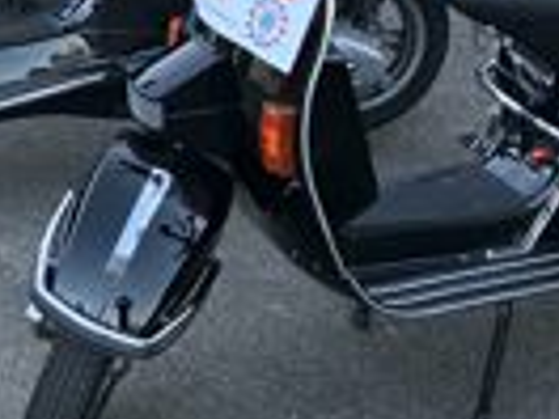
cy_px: 61
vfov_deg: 13.9
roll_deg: +2.4
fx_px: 1712
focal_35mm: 106
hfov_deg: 17.7
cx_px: -102
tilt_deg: -13.8
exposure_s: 1/50
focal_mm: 3.99
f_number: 1.8
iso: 50
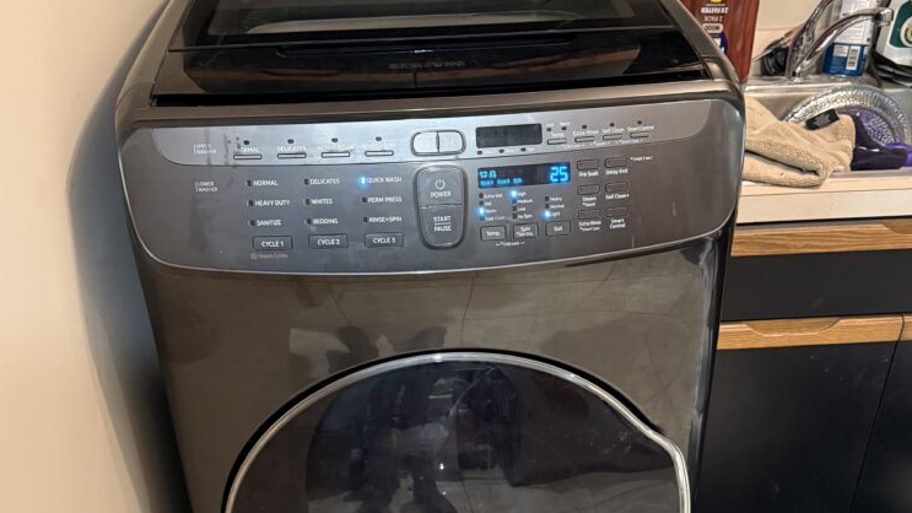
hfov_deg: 55.3
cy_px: 341
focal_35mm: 36
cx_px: 454
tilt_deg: -32.2
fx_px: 871
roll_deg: +1.2
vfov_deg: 32.6
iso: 1000
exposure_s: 1/40
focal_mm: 6.76
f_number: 1.78
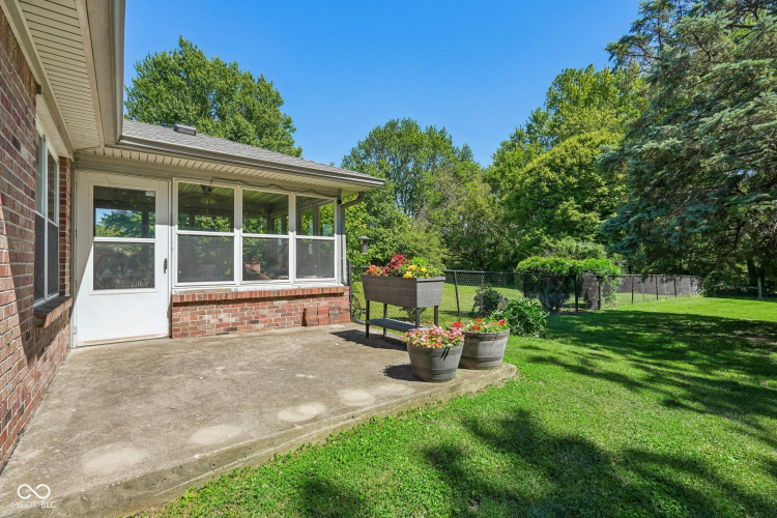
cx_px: 388
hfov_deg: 93.3
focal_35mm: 17
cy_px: 259
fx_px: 367
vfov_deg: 70.4
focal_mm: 17
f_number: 8
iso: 100
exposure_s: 1/160
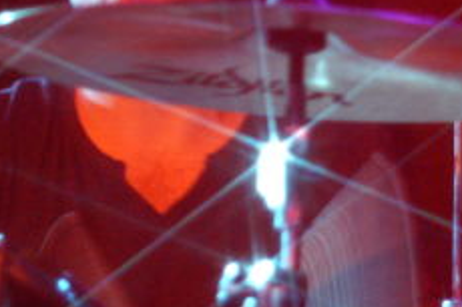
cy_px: -5
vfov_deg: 5.3
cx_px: 234
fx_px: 3334
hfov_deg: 7.9
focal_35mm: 260
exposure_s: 1/15
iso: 1600
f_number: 2
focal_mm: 50
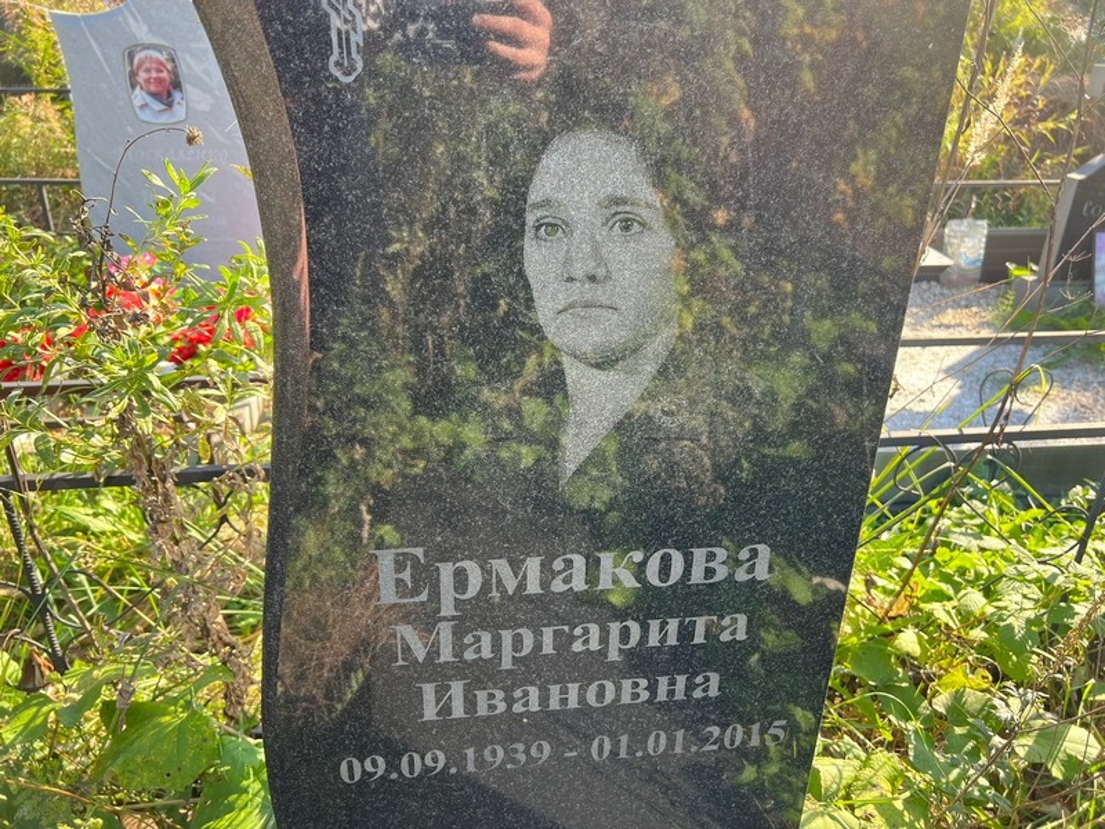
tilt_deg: -26.2
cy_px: 414
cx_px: 552
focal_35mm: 26
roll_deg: -0.8
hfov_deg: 67.3
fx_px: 830
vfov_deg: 53.1
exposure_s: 1/374
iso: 50
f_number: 1.5
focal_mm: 5.7
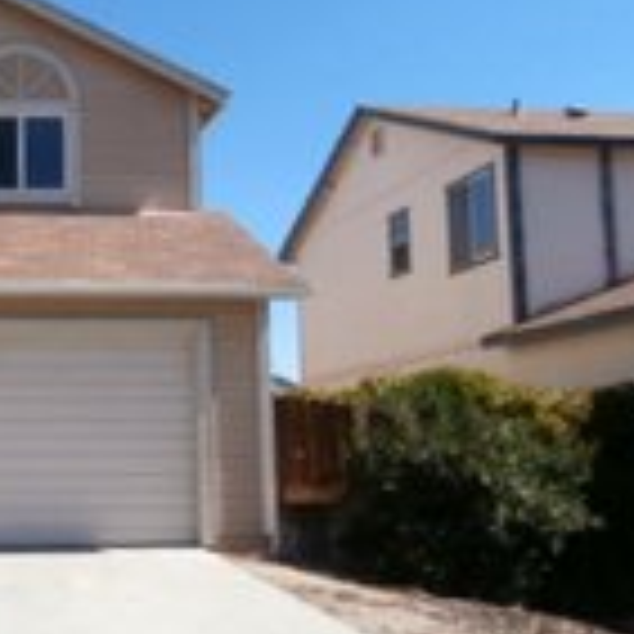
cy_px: 324
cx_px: -67
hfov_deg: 29.5
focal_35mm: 52
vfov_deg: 32.8
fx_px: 1078
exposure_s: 1/1250
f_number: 3
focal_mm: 4.2
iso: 100
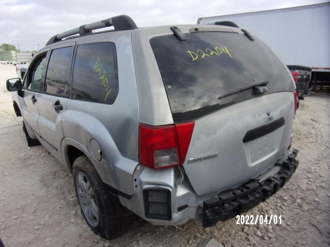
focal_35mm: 24
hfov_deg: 71.6
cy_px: 124
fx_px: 229
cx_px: 165
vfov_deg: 56.8
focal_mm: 4.3
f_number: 3.3
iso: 80
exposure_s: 1/420
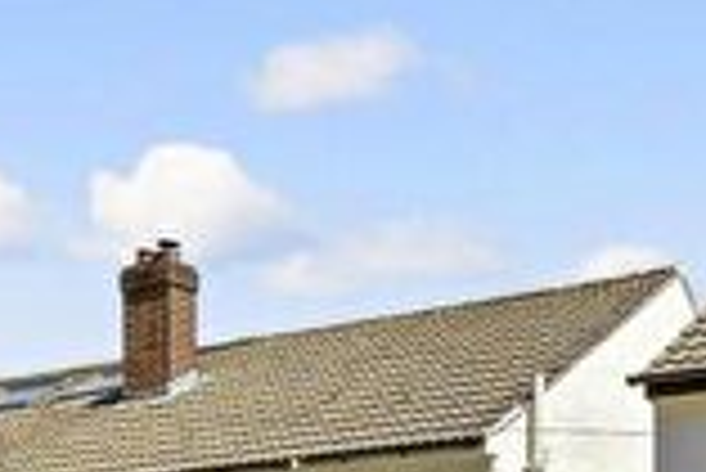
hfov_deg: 28.6
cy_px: 735
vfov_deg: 17.9
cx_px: 670
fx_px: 1315
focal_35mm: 67
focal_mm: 10
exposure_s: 1/200
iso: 160
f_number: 8
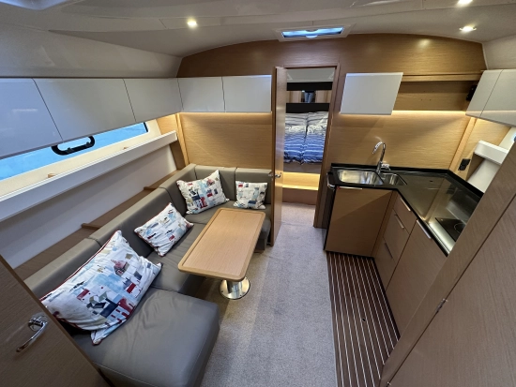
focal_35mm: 14
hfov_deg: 102.0
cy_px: 194
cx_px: 258
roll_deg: +0.6
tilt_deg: -28.0
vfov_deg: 85.7
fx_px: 209
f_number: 2.2
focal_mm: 2.22
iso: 320
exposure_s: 1/64
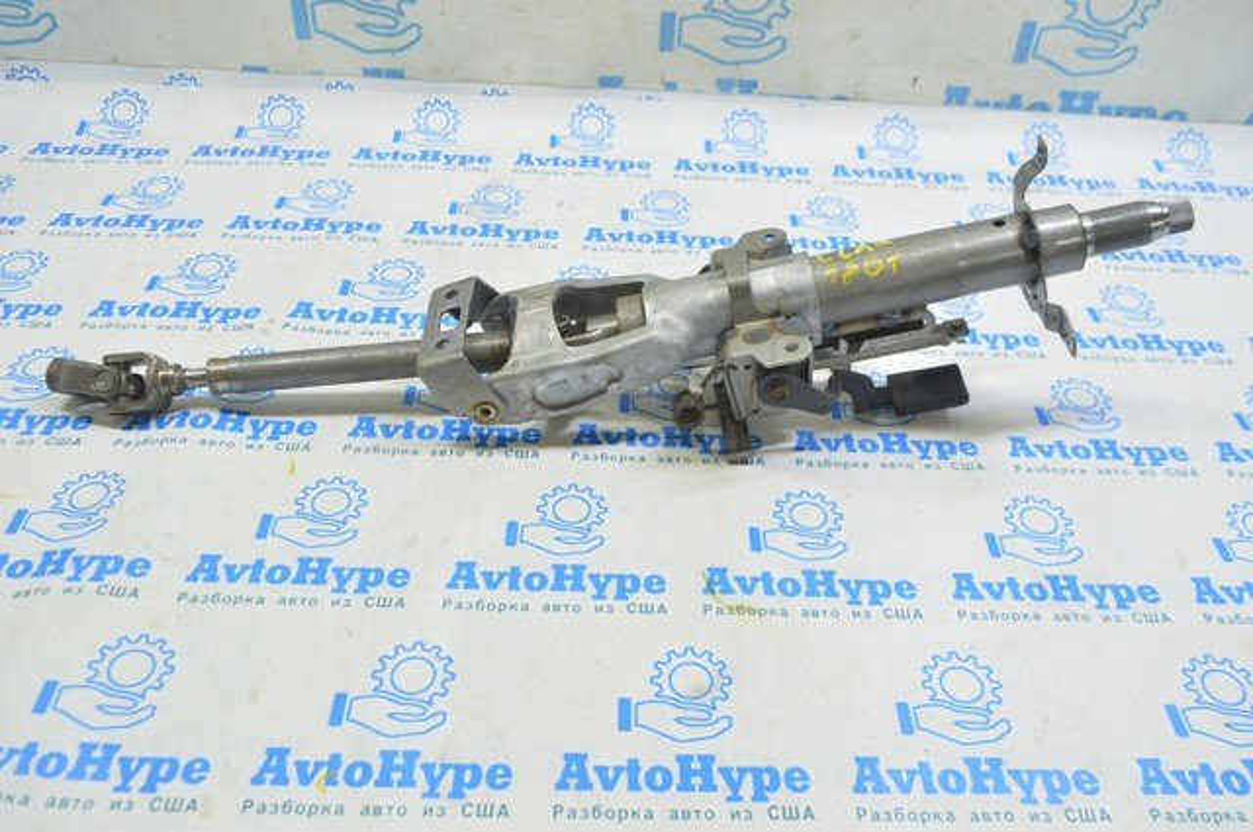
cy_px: 416
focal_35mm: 30
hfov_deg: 62.0
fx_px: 1043
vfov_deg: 43.5
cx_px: 626
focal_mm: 20
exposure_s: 1/15
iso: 400
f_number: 5.6
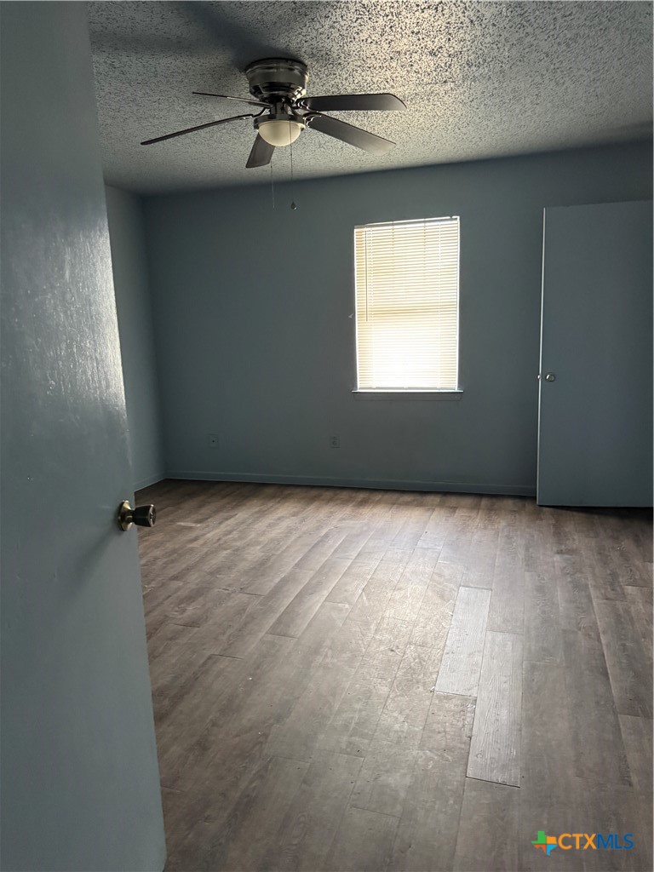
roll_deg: +3.6
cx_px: 327
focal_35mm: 24
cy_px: 436
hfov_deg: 56.8
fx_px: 605
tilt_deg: -9.4
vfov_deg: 71.6
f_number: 1.78
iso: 800
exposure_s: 1/60
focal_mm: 6.76
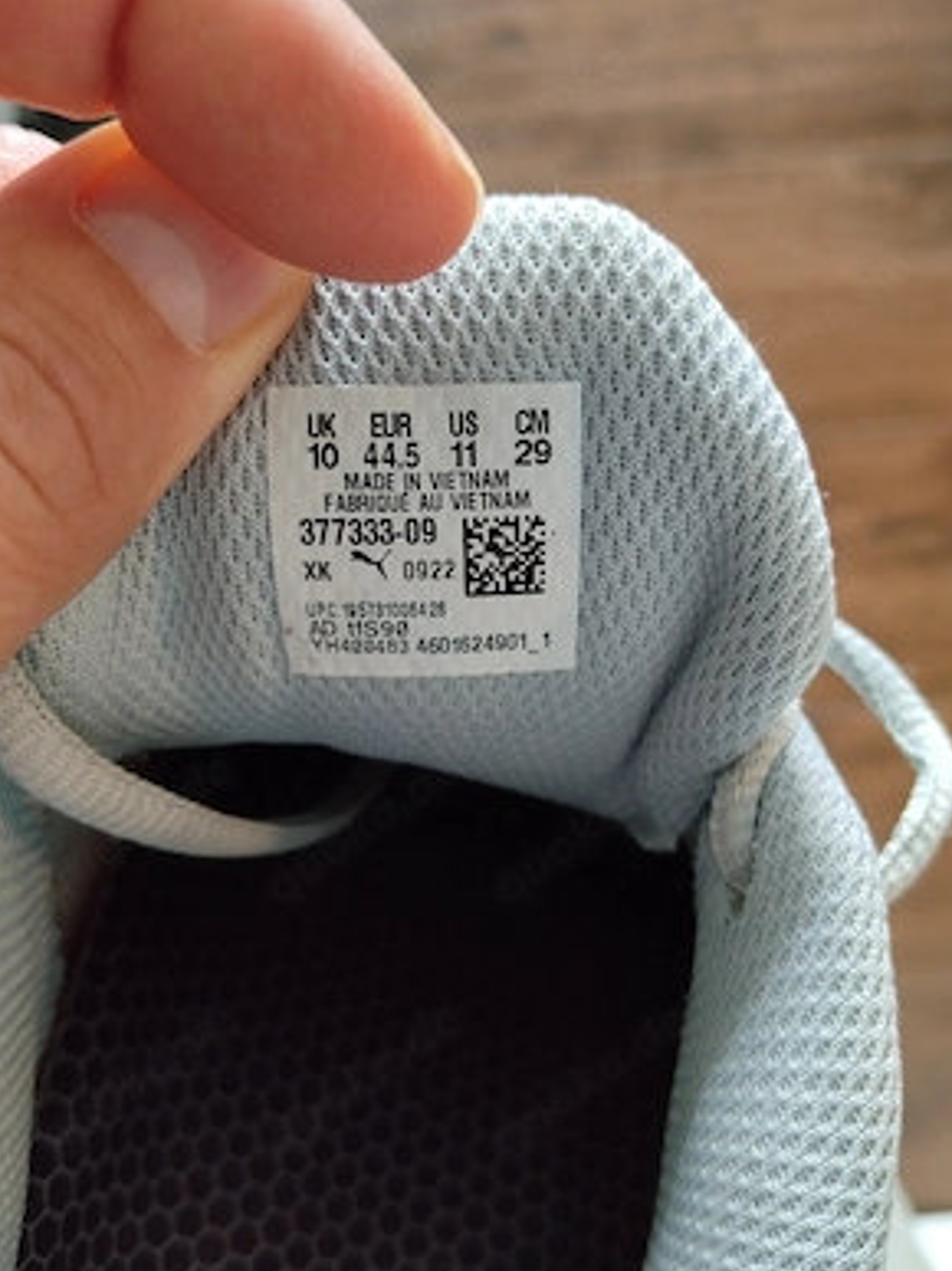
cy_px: 627
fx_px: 1101
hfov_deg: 46.8
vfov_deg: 60.0
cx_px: 483
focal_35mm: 30
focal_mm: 3.96
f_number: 1.8
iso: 320
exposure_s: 1/20
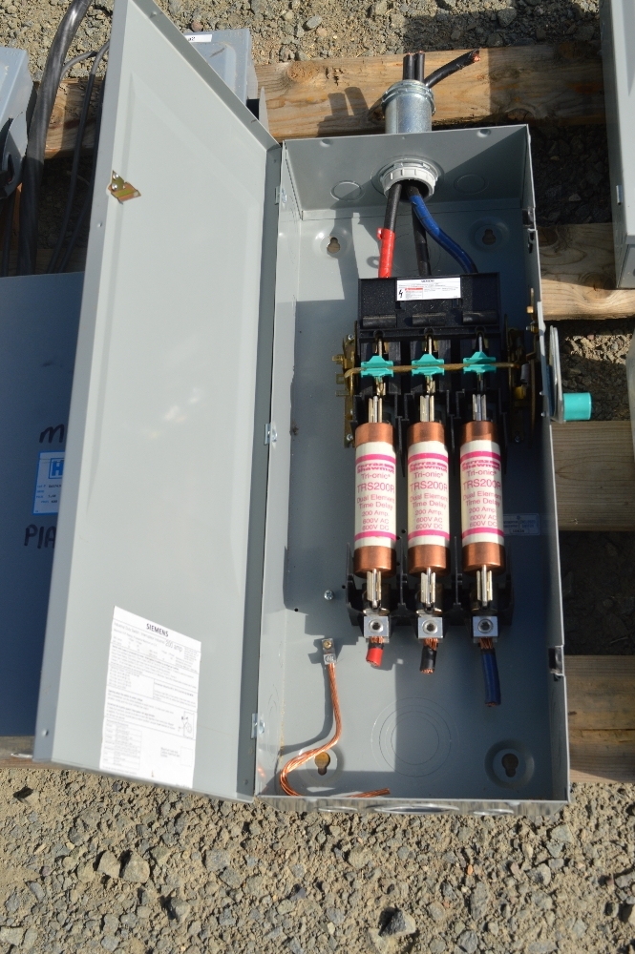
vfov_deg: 46.4
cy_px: 477
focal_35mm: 42
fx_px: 1113
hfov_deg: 31.8
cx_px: 318
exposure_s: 1/320
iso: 100
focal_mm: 28
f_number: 9
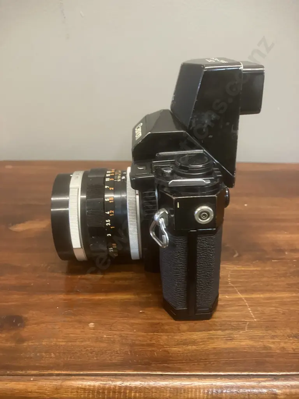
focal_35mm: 28
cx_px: 150
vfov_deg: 63.4
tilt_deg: -24.1
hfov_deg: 49.7
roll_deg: -0.5
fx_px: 322
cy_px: 200
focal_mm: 3.99
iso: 320
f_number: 1.8
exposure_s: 1/33
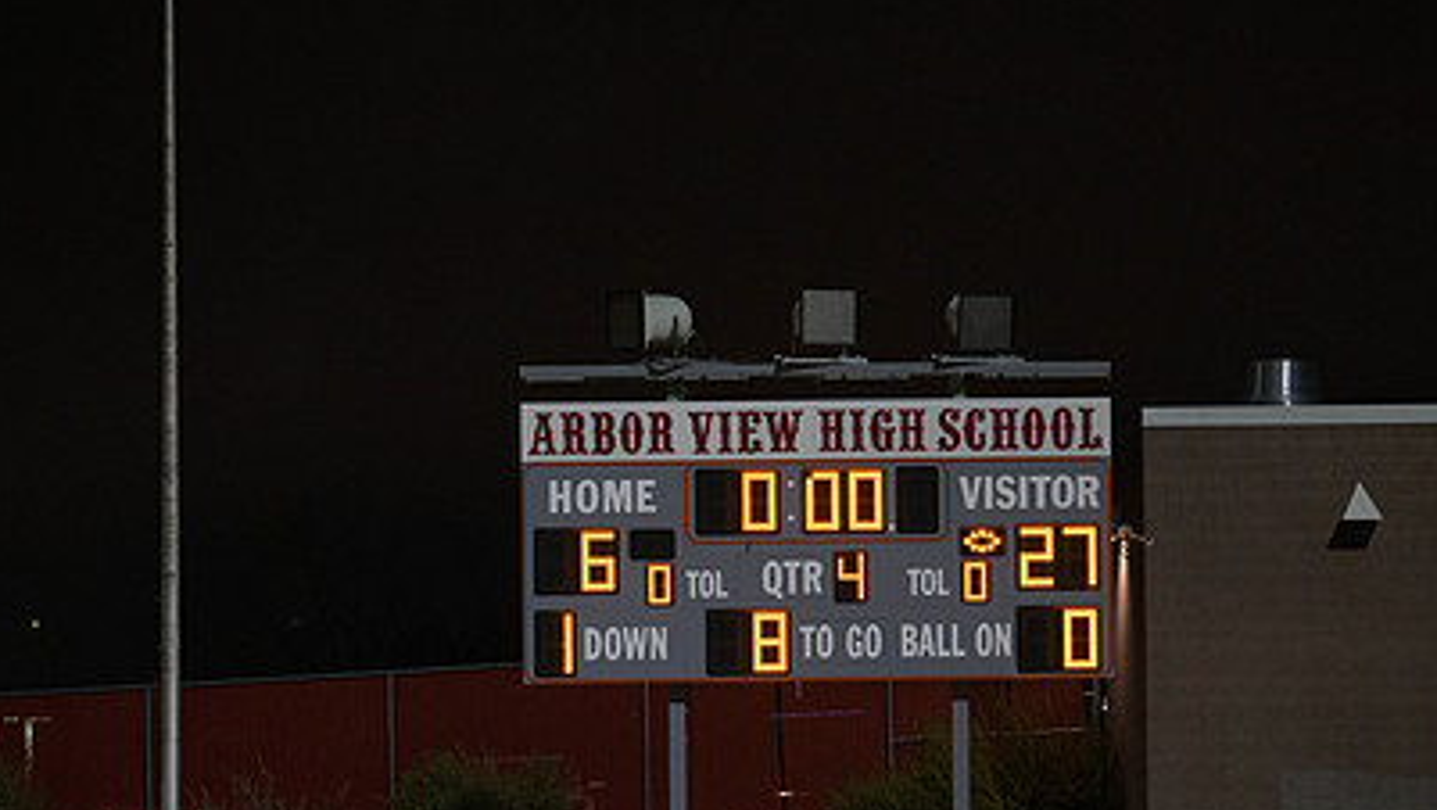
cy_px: 636
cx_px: 792
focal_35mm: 197
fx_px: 7510
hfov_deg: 10.9
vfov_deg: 6.2
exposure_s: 1/200
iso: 3200
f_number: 2.8
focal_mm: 130
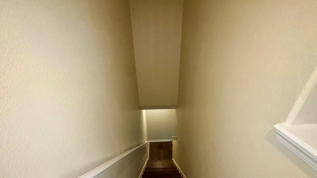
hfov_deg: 99.4
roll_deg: +1.5
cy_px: 121
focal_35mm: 16
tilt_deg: -32.1
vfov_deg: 65.0
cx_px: 157
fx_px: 134
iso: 125
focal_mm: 2.22
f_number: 2.2
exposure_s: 1/60
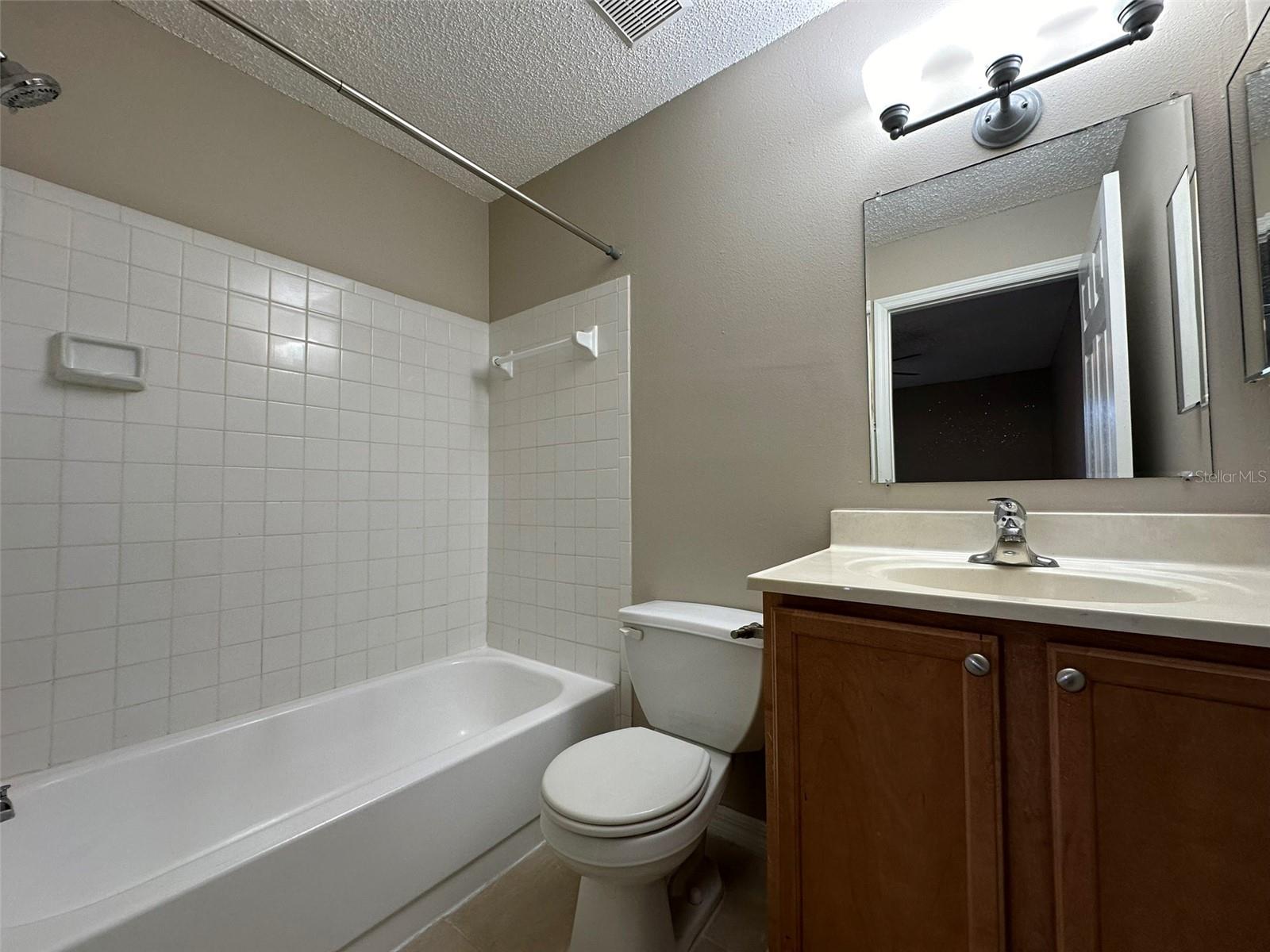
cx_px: 635
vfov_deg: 85.7
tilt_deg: +3.1
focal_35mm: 14
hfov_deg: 102.1
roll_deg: +0.7
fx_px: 514
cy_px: 476
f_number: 2.2
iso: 125
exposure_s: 1/120
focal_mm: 2.22
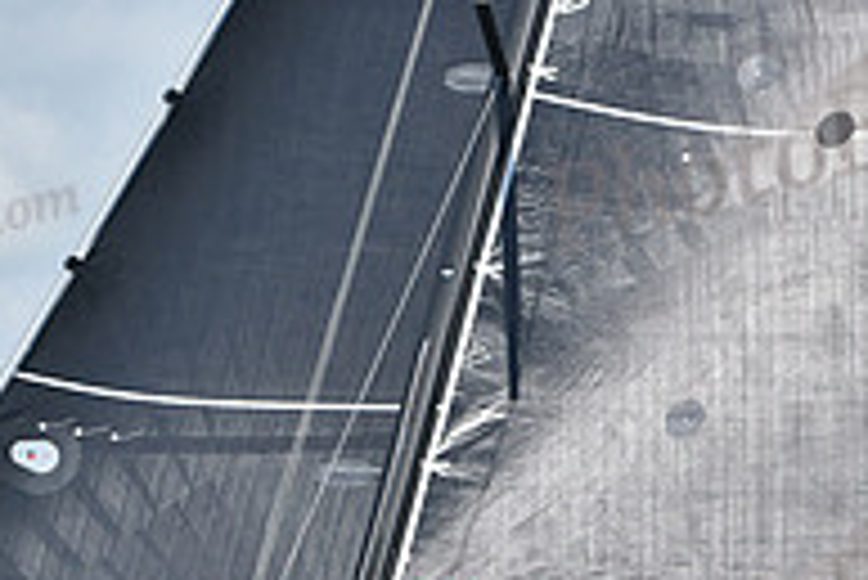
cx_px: 315
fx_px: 7263
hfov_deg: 6.8
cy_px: 434
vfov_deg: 4.6
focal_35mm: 301
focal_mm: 100
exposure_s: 1/1250
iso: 250
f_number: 6.3
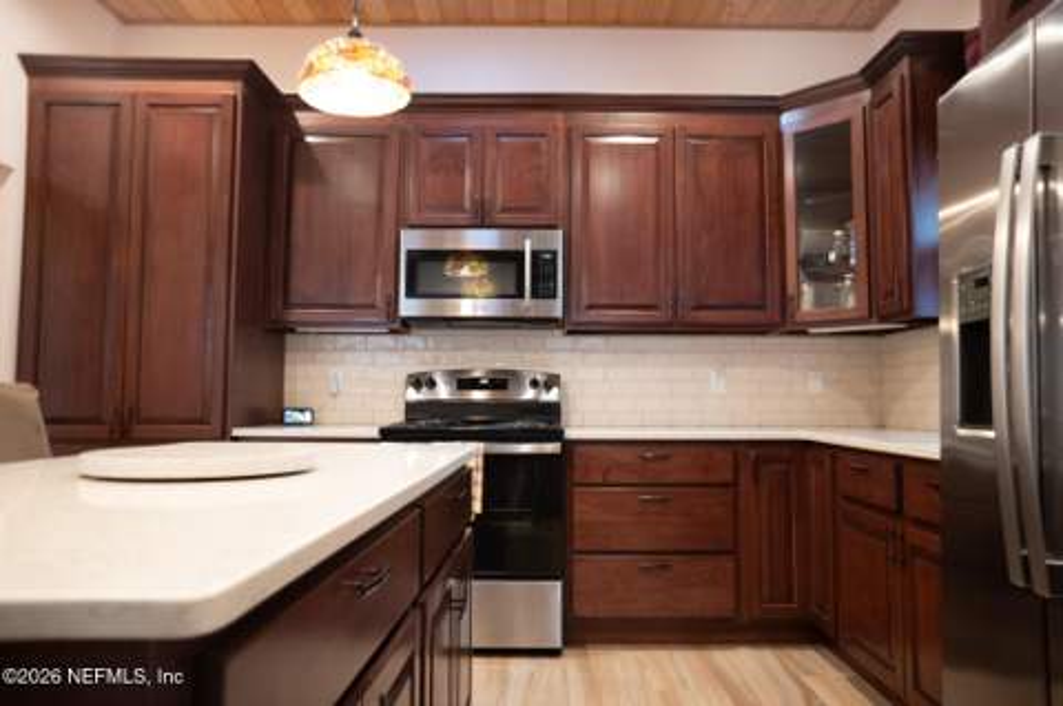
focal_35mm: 25
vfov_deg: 52.0
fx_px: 725
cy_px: 353
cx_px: 532
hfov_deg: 72.5
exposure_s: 1/50
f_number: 2.8
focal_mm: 16
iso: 1250
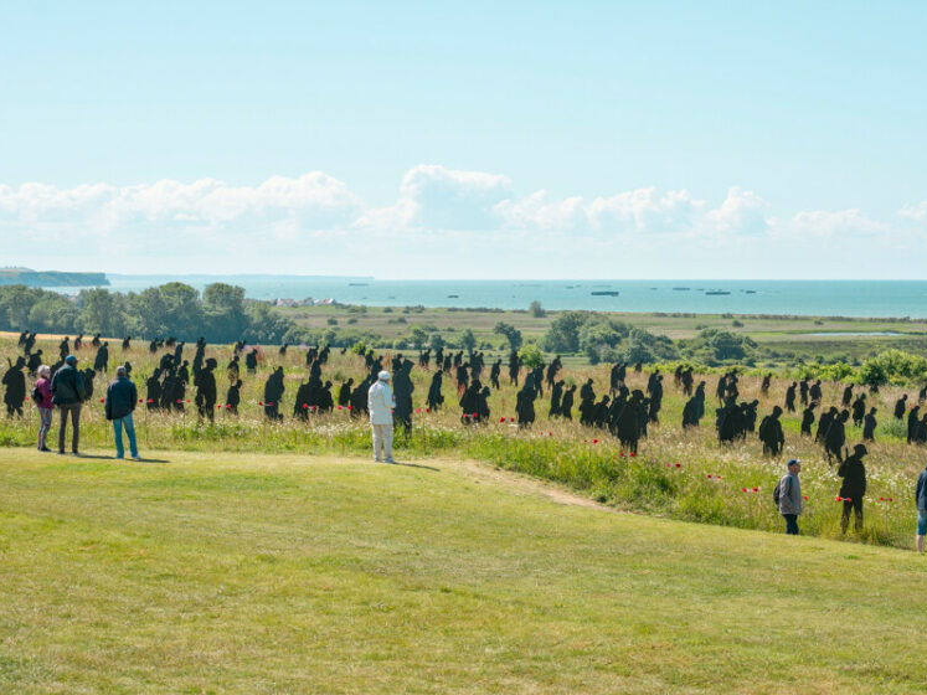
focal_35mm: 89
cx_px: 573
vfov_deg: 16.6
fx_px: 2383
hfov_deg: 22.0
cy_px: 377
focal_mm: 72
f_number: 7.1
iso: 400
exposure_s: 1/1000
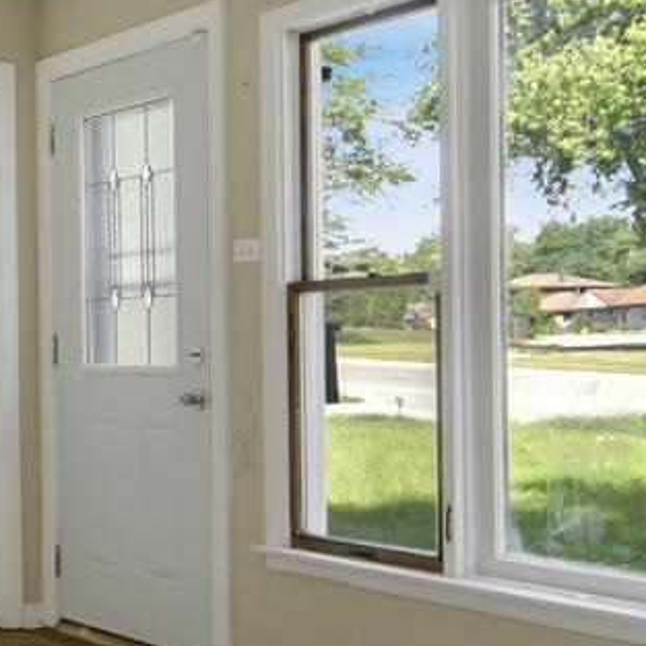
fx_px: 1393
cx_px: -43
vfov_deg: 26.1
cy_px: 305
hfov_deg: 24.5
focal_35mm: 66
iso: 200
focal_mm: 10
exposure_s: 1/2500
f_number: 3.5
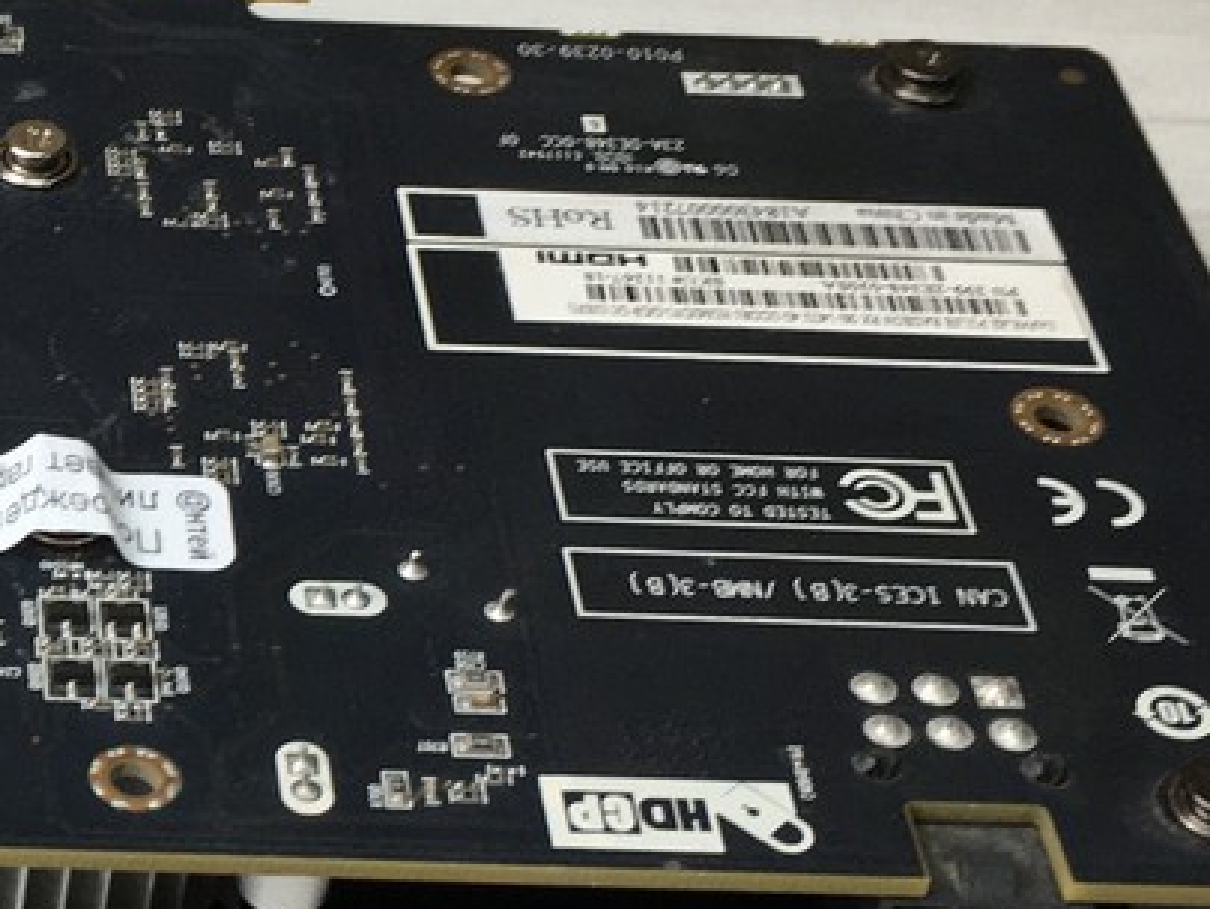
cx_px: -245
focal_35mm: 103
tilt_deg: -41.7
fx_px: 3601
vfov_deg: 14.3
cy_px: 625
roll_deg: -1.7
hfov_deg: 18.1
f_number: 2.2
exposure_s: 1/100
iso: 40
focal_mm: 4.15
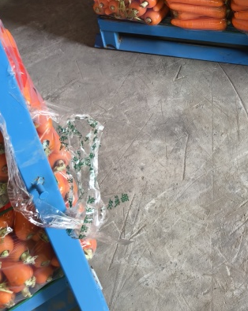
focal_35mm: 61
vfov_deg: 28.3
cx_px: 207
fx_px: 560
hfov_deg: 24.5
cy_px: -26
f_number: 1.57
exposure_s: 1/100
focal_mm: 5.6
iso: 416
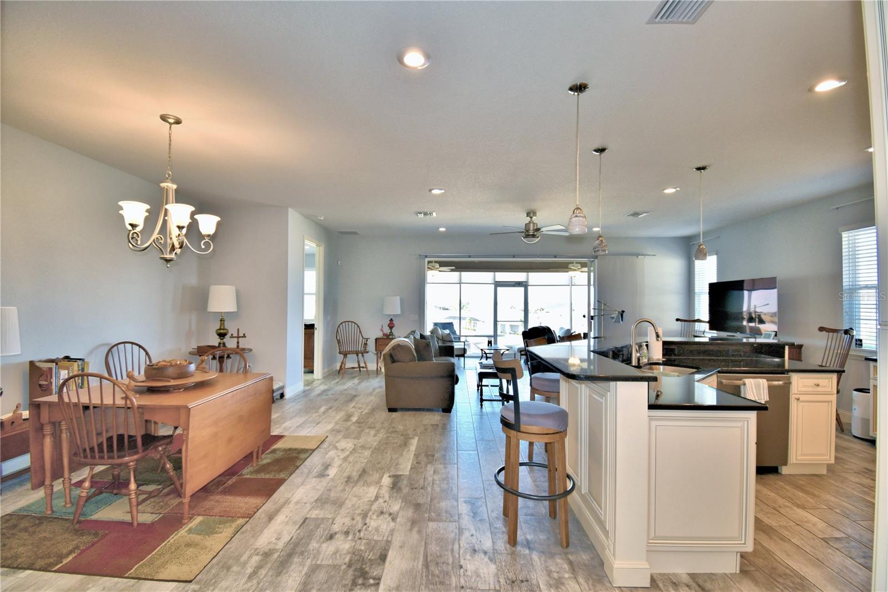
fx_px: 370
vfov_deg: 77.3
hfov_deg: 100.4
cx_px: 444
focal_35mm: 15
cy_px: 296
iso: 125
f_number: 4.5
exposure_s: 1/60
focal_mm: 10
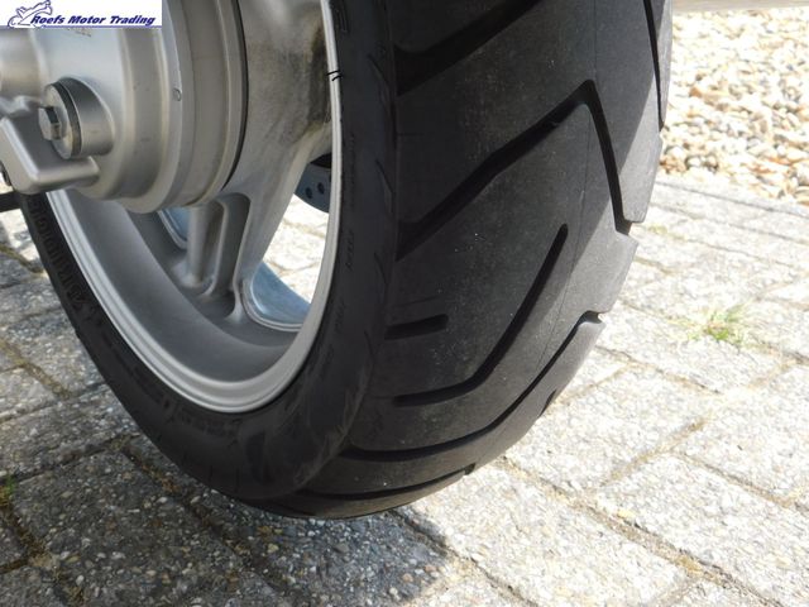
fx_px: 935
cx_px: 404
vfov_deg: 36.0
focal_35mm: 40
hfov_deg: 46.8
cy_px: 304
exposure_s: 1/250
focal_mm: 7.1
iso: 125
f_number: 3.6
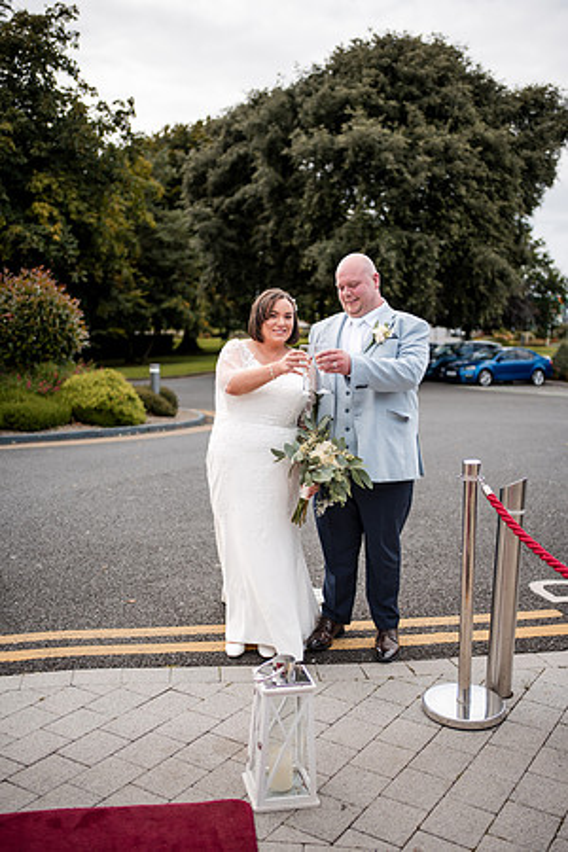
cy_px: 426
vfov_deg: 54.4
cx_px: 284
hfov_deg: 37.9
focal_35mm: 35
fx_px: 828
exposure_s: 1/1250
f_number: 1.8
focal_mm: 35
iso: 100
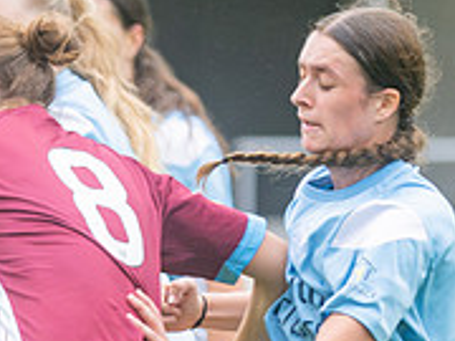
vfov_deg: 1.2
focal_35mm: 1292
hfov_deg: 1.5
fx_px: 16982
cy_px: 601
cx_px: -488
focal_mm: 180
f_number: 2.8
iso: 640
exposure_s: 1/1600
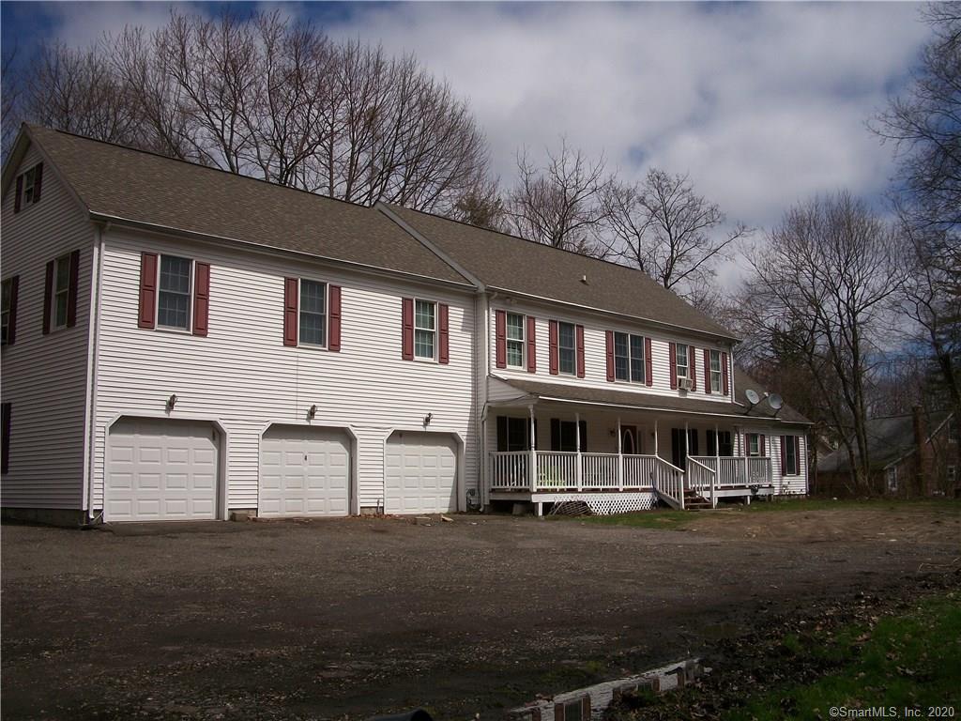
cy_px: 360
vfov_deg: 40.7
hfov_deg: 52.6
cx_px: 480
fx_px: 972
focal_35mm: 35
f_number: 5.6
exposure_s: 1/1000
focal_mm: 6.3
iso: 80
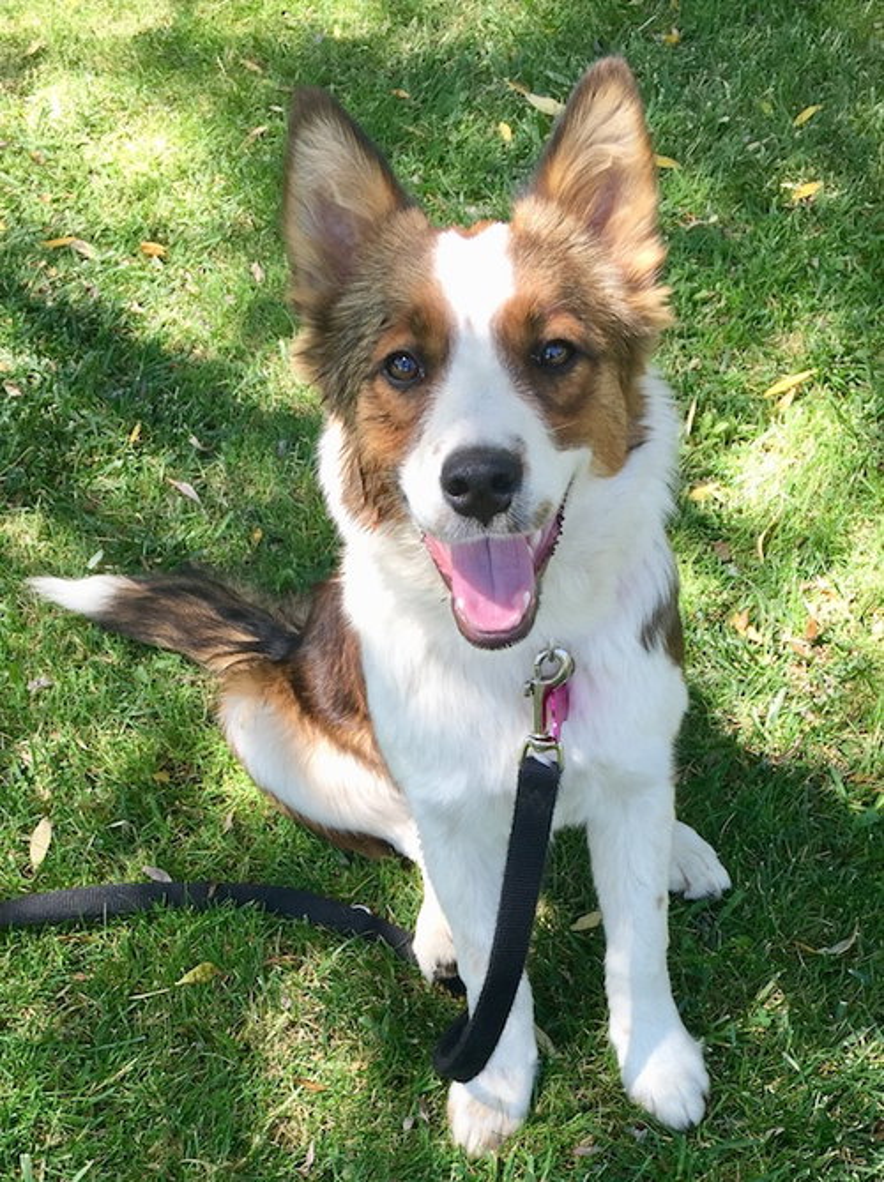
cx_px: 442
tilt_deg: -47.9
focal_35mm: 29
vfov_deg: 61.7
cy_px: 591
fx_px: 990
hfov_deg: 48.1
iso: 32
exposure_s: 1/162
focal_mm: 4.15
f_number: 2.2
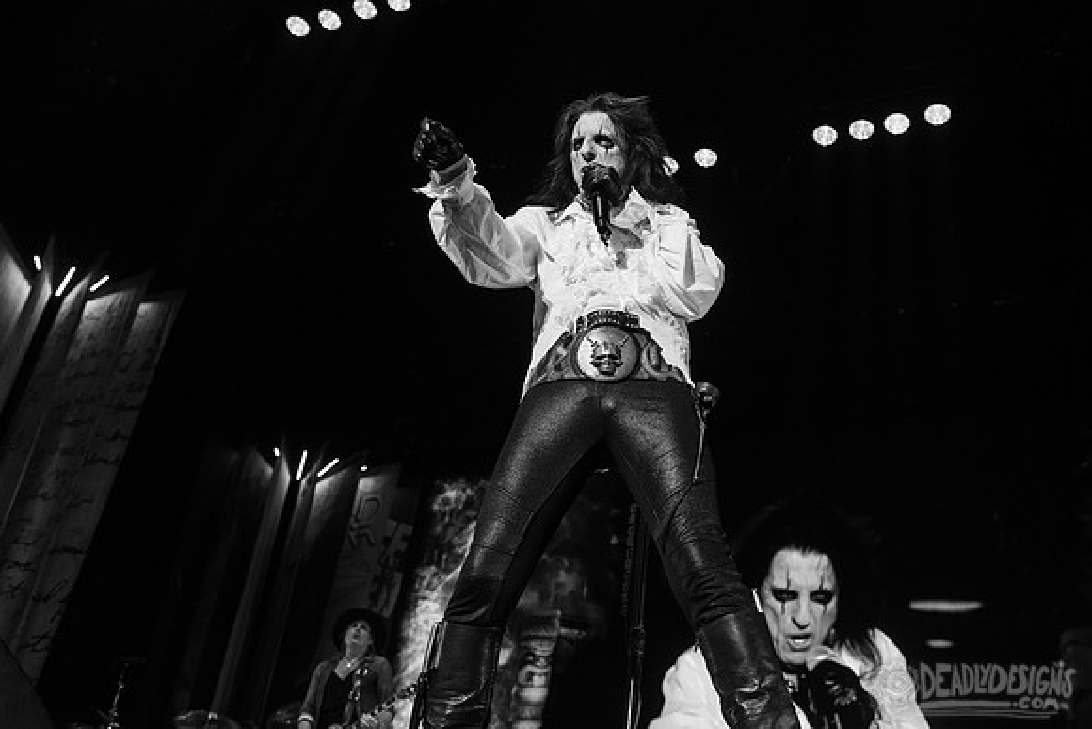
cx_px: 609
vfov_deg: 35.1
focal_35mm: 38
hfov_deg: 50.6
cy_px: 322
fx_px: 1151
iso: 640
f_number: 4
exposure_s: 1/320
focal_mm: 34
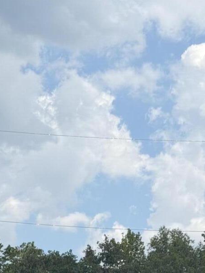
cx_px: 40
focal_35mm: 159
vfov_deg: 12.1
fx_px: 1255
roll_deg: +0.5
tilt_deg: +2.0
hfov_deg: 9.3
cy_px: 328
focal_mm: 6.76
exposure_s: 1/5587
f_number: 1.78
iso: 64
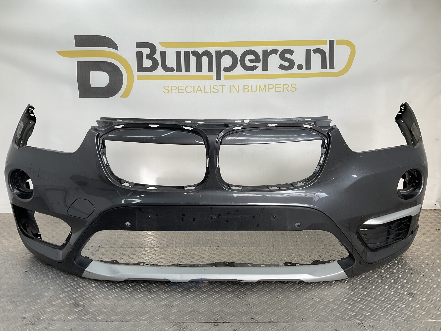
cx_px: 220
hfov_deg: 61.7
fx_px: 369
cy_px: 166
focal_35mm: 29
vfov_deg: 48.2
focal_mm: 3
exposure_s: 1/206
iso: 16
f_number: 1.8
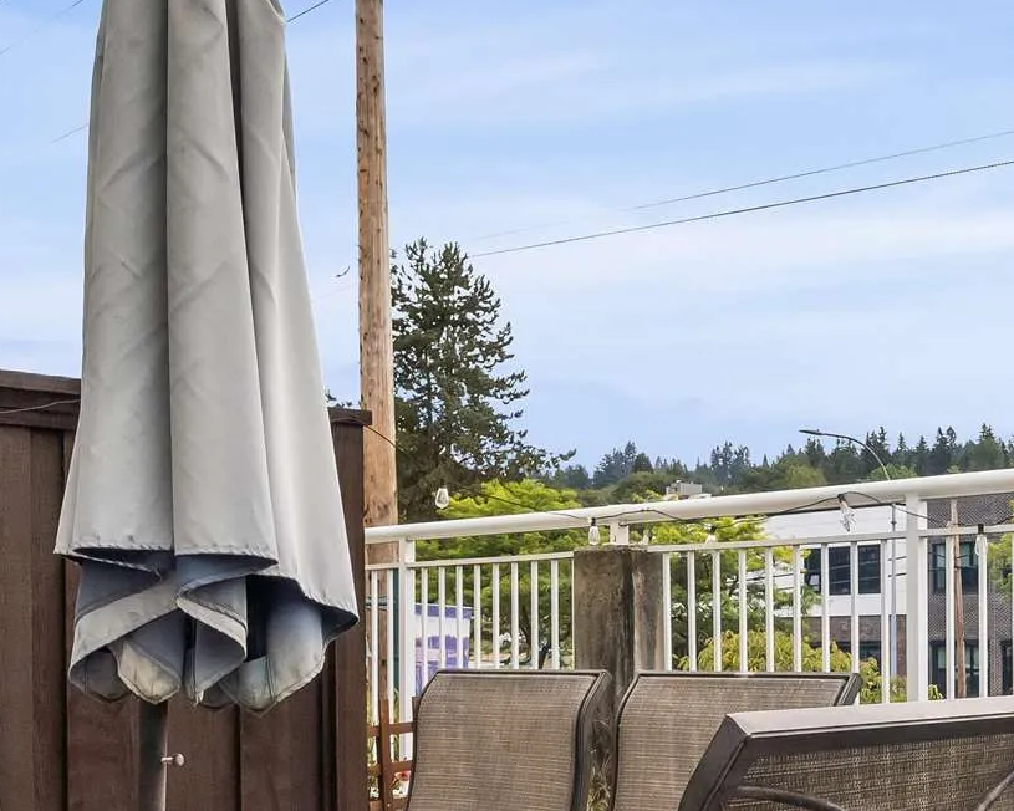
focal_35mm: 48
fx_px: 1434
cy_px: 653
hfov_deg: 36.6
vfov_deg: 30.8
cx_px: 907
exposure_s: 1/250
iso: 250
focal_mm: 9
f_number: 9
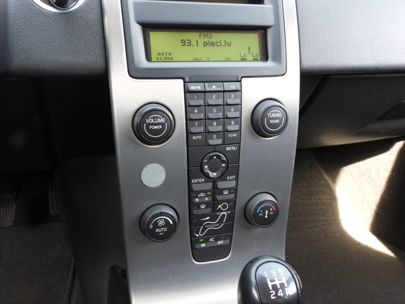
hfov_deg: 56.8
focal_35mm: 32
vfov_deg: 44.2
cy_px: 152
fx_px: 374
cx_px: 202
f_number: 3.2
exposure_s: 1/30
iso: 100
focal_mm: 5.8
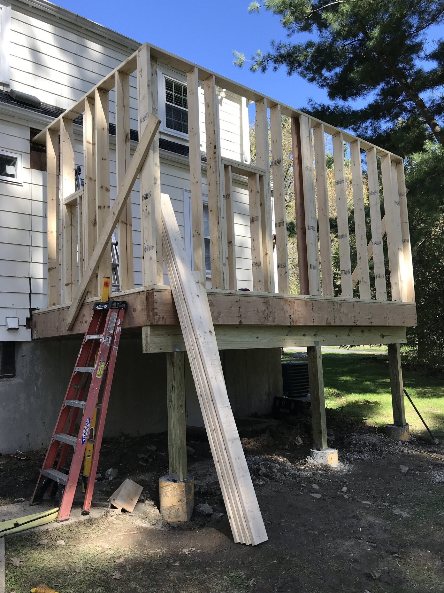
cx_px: 223
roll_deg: +2.4
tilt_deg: +6.3
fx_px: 496
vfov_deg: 61.7
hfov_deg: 48.2
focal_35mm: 29
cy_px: 300
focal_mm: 3.99
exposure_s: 1/651
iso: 20
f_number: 1.8
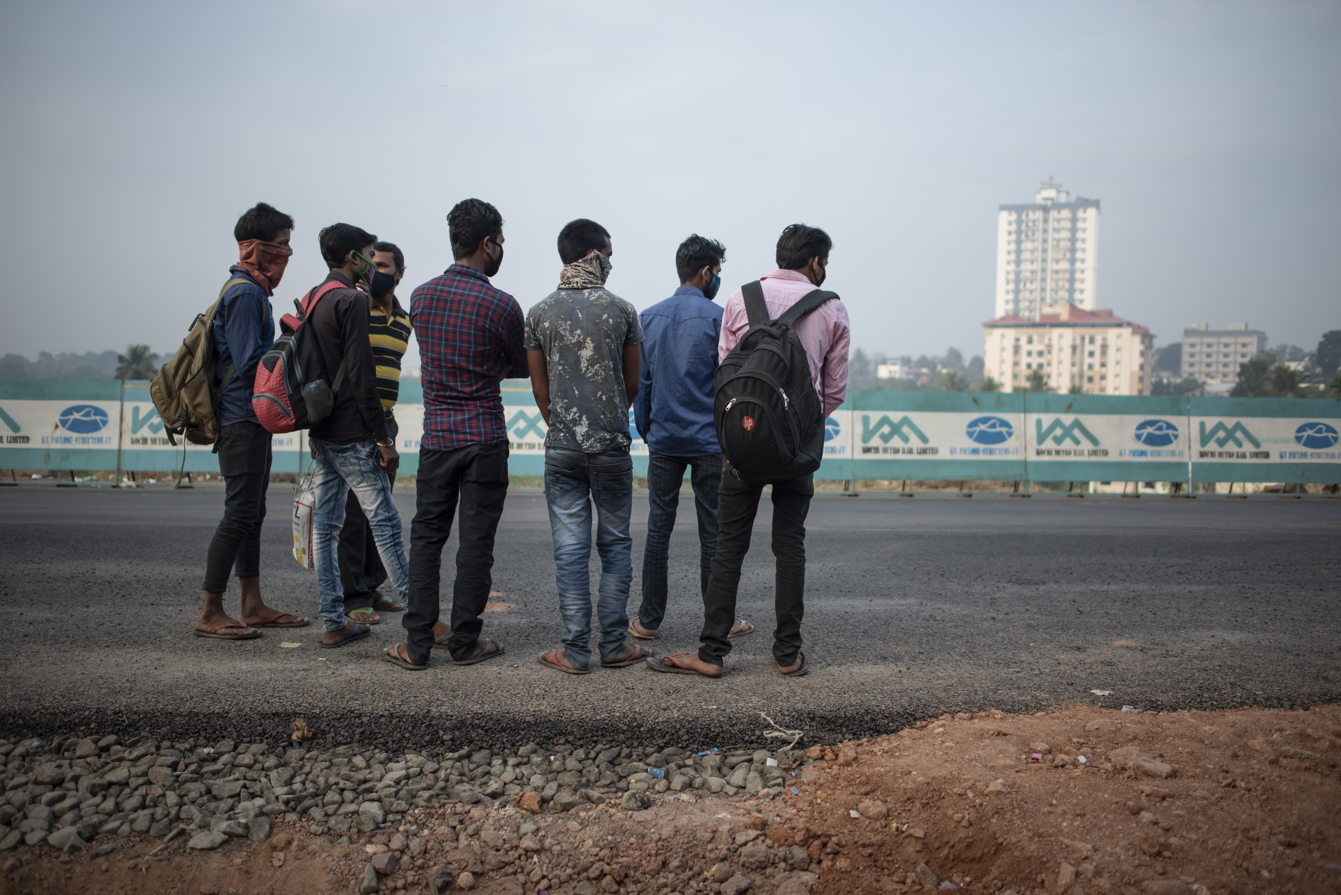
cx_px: 670
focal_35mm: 28
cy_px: 448
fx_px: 1043
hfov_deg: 65.5
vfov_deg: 46.4
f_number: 1.8
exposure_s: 1/1000
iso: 100
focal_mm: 28
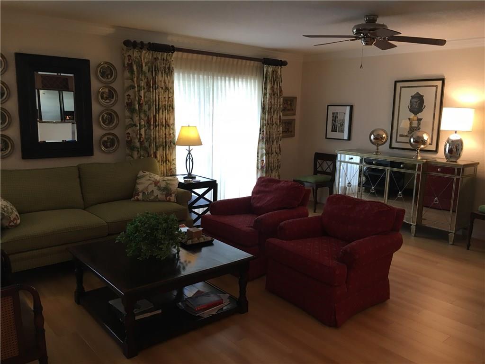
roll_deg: -1.1
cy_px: 182
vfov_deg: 48.2
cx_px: 242
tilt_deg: -9.3
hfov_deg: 61.7
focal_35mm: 29
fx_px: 406
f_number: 2.2
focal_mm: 4.15
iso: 64
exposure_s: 1/30
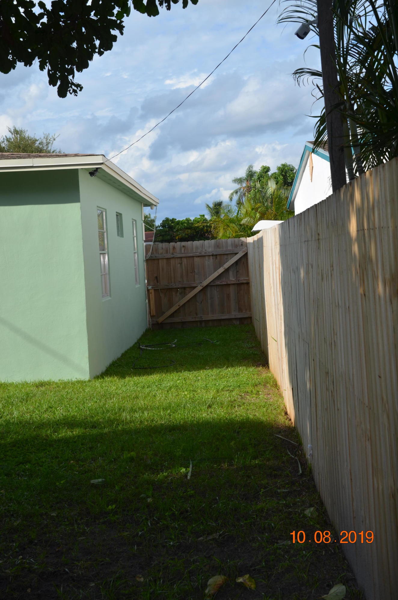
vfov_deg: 37.9
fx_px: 875
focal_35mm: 52
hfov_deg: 25.6
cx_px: 199
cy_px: 300
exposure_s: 1/250
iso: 100
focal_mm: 35
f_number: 8
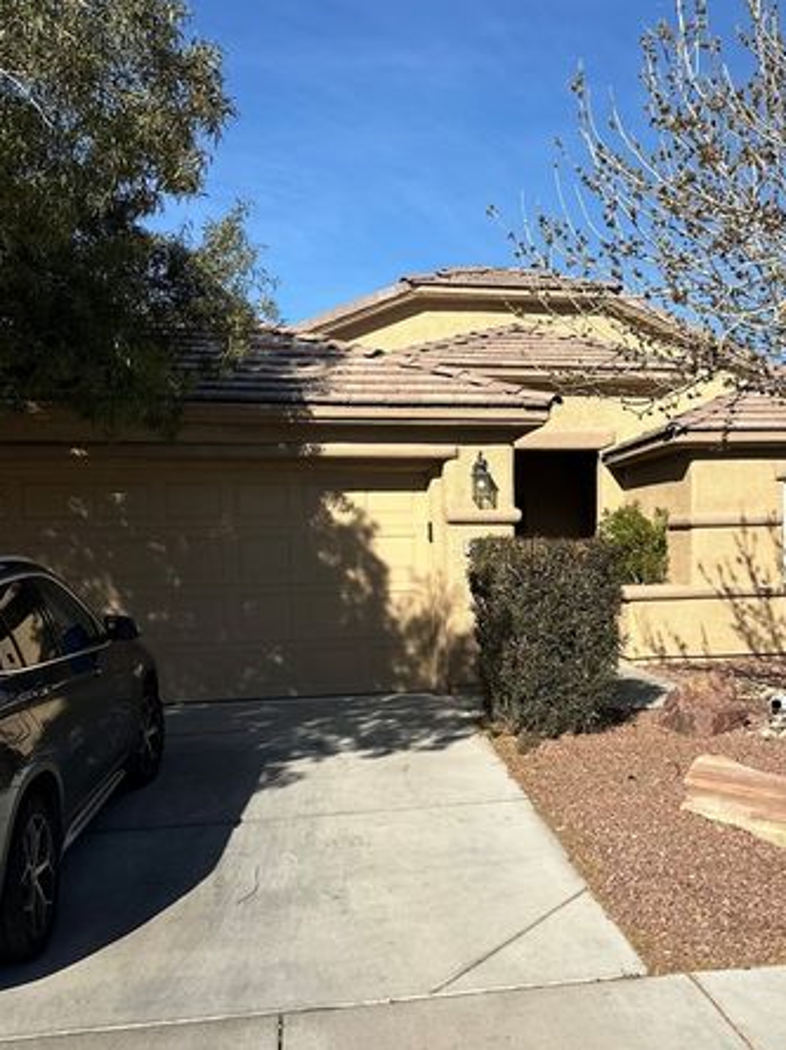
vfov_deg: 51.1
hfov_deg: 39.0
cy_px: 615
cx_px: 548
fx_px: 1091
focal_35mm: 36
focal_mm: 6.86
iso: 80
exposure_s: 1/6211
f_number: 1.78
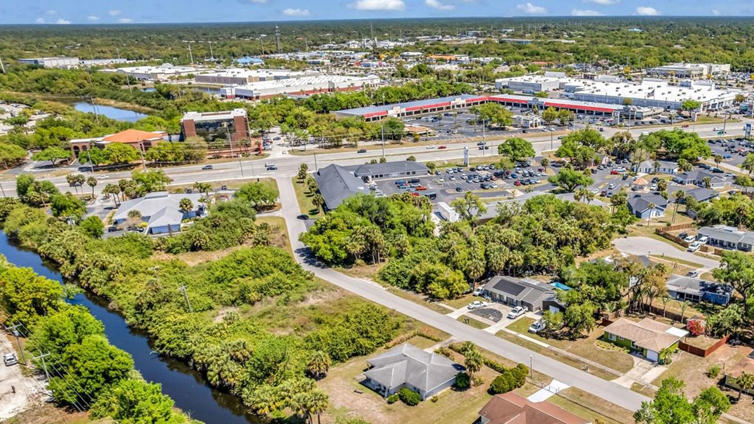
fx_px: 620
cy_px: 300
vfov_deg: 37.2
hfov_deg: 61.1
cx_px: 502
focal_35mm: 31
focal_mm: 8.38
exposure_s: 1/1500
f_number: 2.8
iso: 100
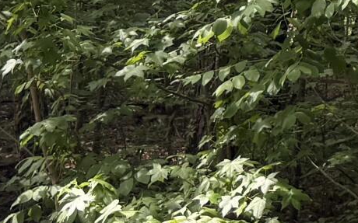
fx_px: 1619
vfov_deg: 7.3
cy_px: -334
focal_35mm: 166
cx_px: 784
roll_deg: -0.7
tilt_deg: +14.4
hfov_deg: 11.1
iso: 100
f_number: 1.78
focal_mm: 6.76
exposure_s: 1/361
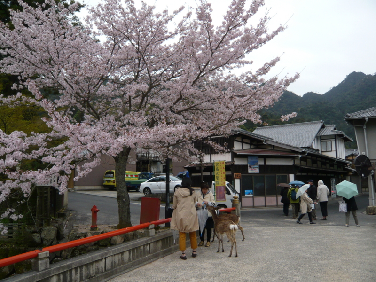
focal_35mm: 28
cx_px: 188
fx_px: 304
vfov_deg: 49.7
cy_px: 141
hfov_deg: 63.4
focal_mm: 4.6
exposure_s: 1/500
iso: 100
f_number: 2.8
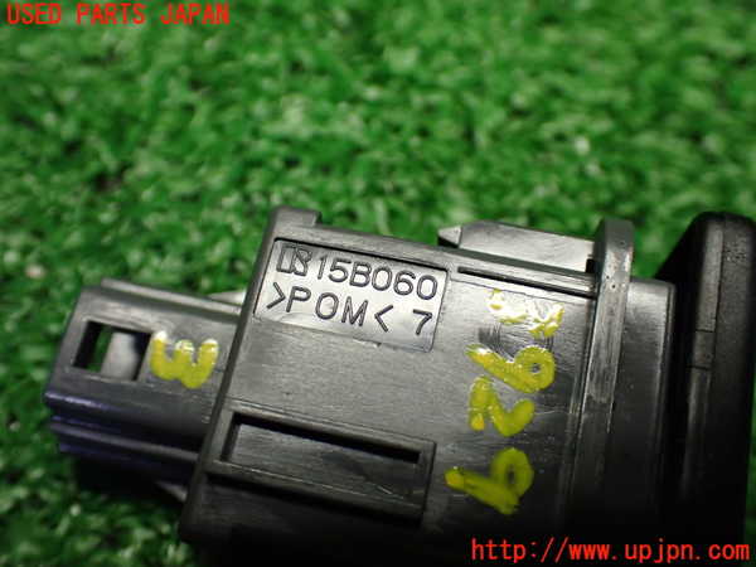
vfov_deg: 37.7
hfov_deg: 49.0
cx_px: 378
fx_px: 830
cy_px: 284
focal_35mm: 38
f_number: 2.7
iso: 800
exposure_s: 1/160
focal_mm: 6.83
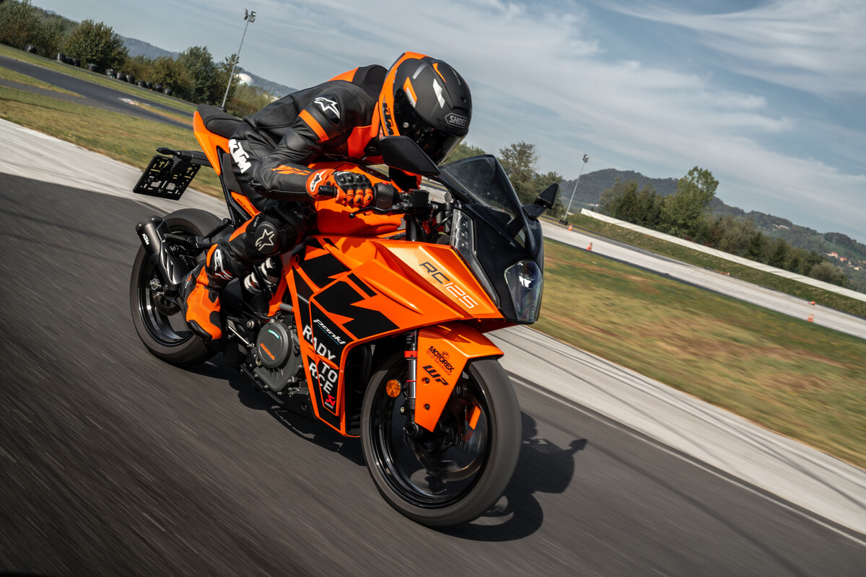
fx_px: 914
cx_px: 433
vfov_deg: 35.1
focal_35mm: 38
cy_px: 288
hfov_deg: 50.7
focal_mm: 38
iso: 100
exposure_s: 1/125
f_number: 8
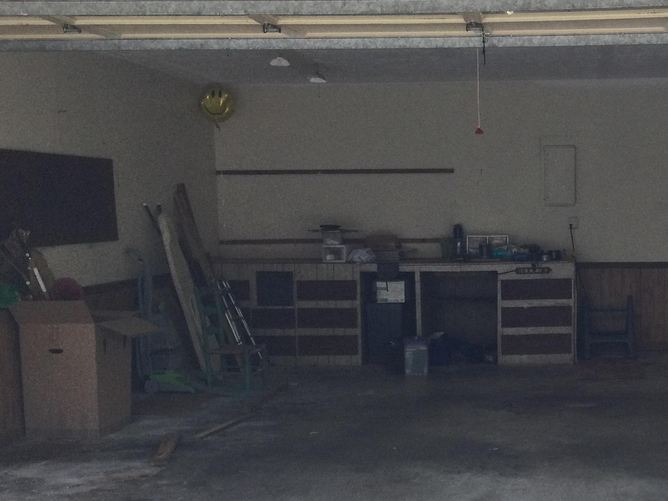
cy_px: 330
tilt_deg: -6.7
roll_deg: +0.4
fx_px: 1119
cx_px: 517
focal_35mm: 58
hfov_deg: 32.5
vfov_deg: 25.1
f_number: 2.4
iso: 25
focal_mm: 3.3
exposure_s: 1/40
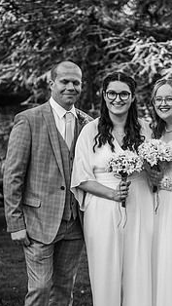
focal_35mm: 105
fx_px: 850
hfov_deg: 11.5
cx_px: 140
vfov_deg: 20.3
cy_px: 195
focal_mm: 70
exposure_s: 1/500
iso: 100
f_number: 2.8
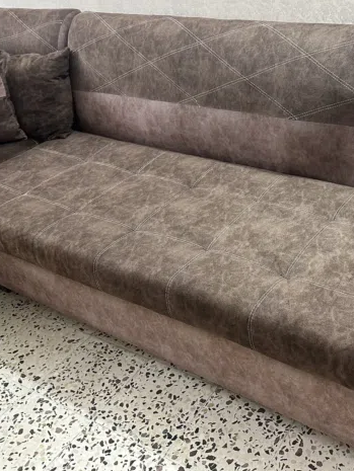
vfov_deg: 55.3
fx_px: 450
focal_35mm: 33
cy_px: 231
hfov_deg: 42.1
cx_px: 251
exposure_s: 1/50
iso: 250
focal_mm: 6.86
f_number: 1.78
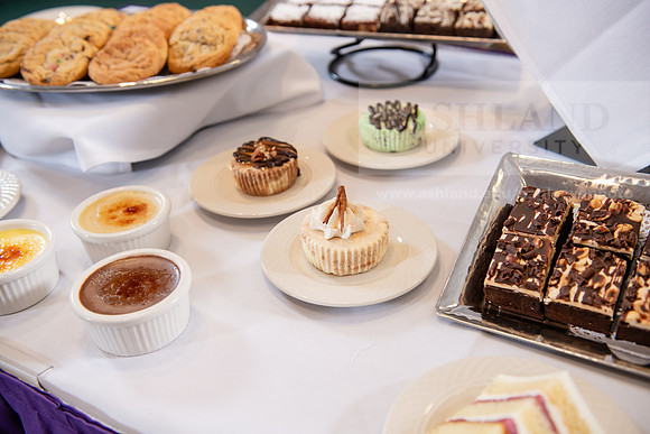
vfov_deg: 35.1
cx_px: 325
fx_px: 686
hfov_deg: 50.7
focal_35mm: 38
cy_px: 217
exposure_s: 1/160
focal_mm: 38
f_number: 3.5
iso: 400
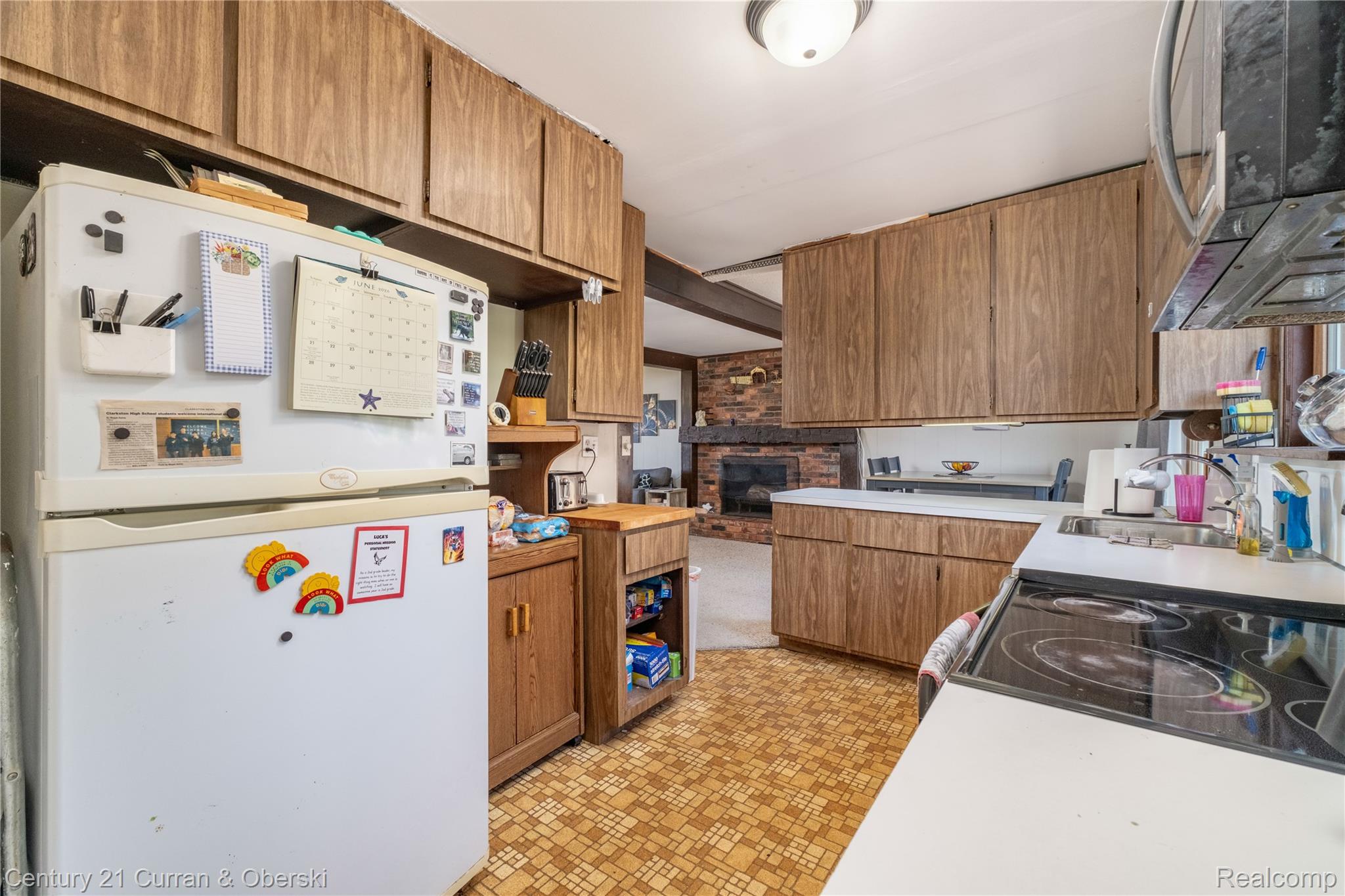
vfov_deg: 77.3
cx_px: 672
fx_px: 560
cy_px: 448
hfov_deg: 100.4
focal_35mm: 15
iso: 640
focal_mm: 10
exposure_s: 1/125
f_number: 6.4
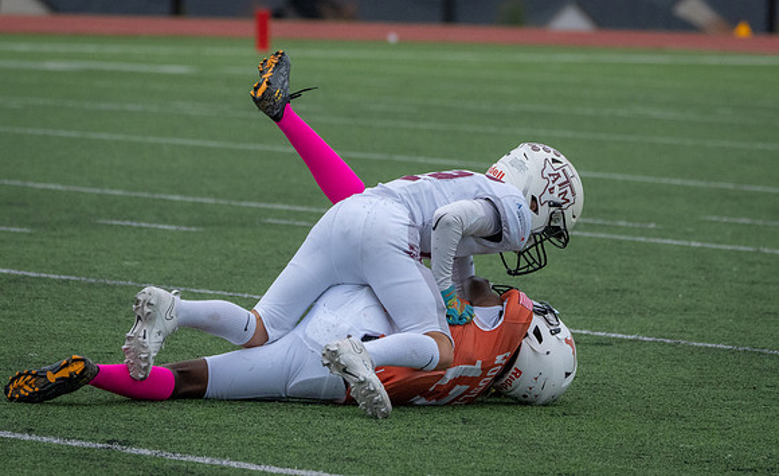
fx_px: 6397
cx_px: 424
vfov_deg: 4.3
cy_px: 230
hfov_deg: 7.0
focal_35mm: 303
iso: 3200
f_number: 5.6
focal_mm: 196
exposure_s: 1/1250
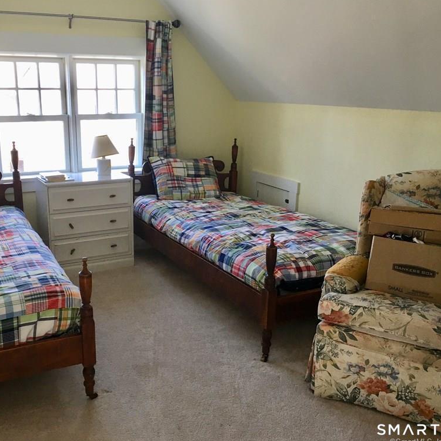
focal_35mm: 35
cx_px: 173
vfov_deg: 47.2
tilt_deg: -14.5
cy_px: 222
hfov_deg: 46.9
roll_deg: -0.4
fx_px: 504
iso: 40
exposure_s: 1/30
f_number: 2.2
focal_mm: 4.15
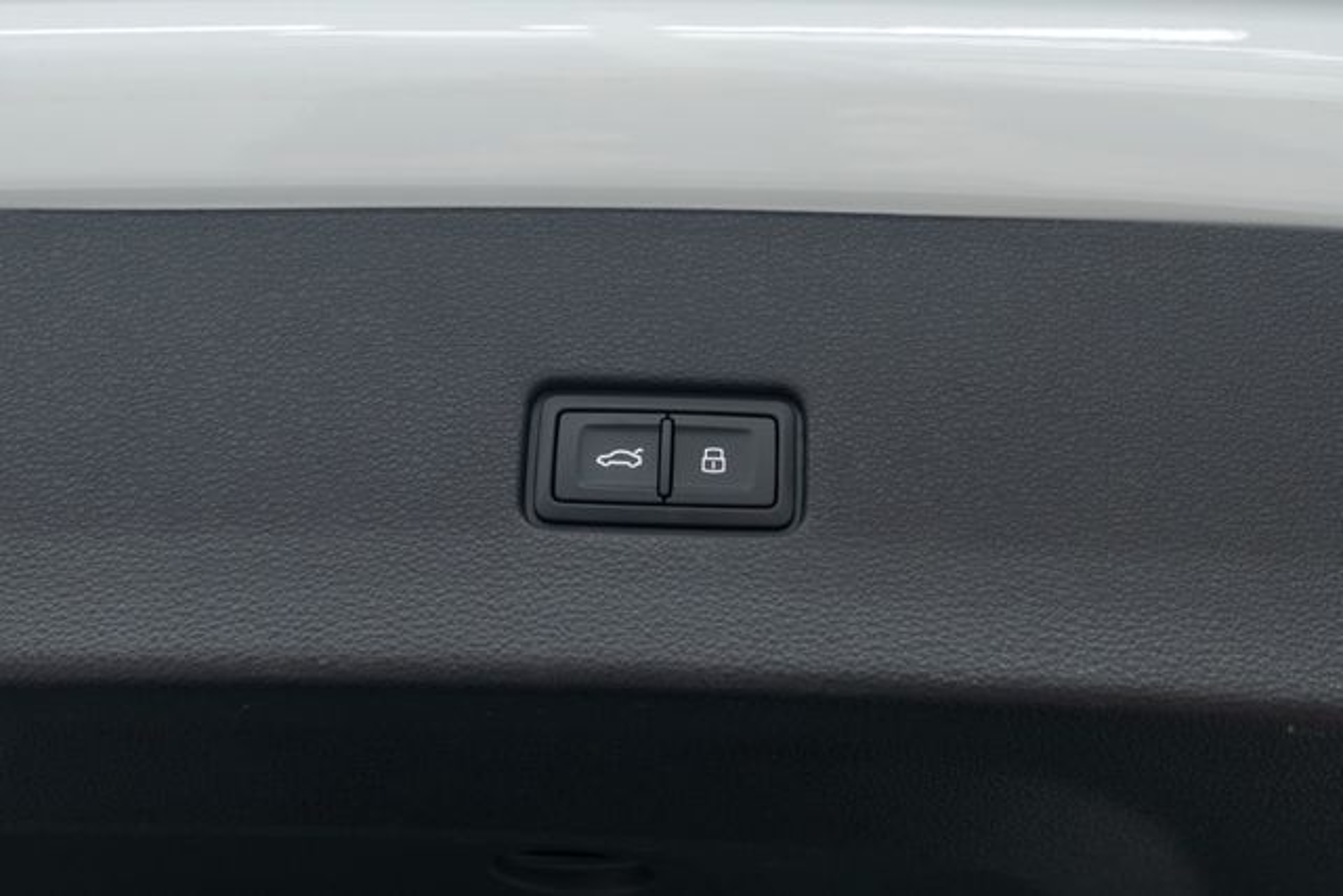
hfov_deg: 46.4
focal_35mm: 42
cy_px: 448
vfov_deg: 31.9
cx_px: 672
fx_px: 1567
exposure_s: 1/50
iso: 500
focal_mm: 28
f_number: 3.2
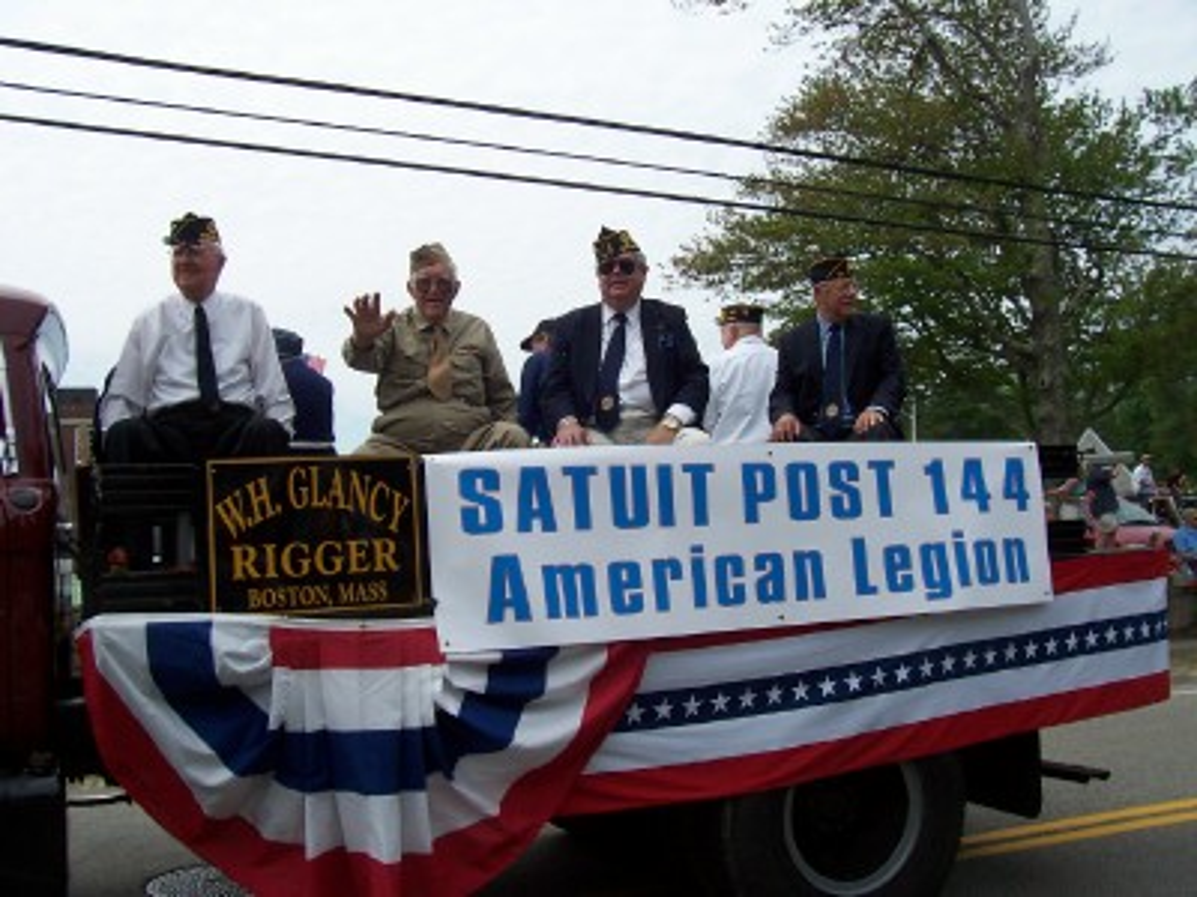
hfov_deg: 54.0
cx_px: 598
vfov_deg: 41.8
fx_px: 1176
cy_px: 448
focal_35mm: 34
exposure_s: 1/500
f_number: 5.6
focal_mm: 5.6
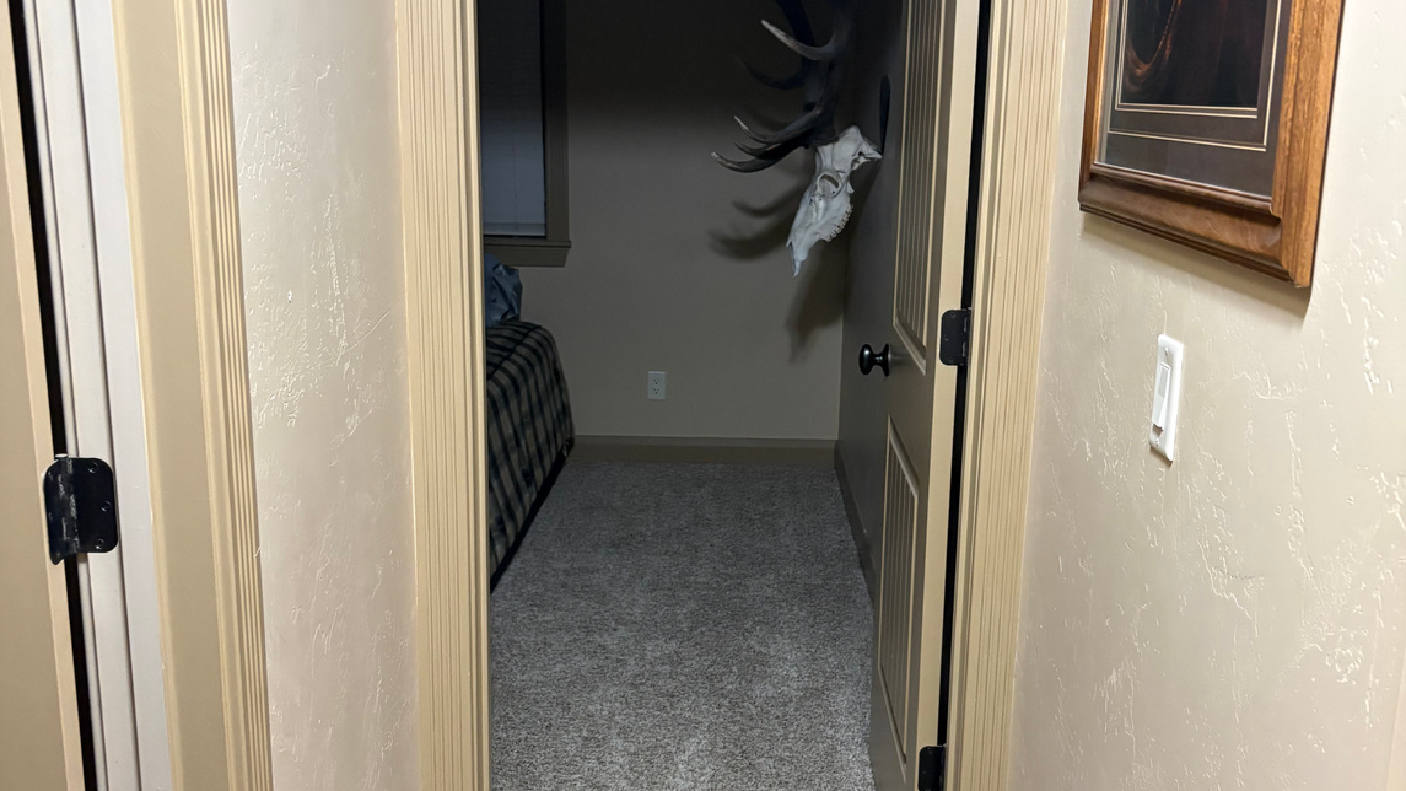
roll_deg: -0.2
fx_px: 1417
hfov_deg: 52.8
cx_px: 702
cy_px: 443
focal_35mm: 38
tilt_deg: -12.7
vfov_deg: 31.2
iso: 400
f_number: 1.6
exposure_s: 1/60
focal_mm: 5.96
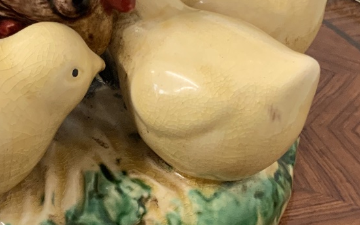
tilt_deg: -32.3
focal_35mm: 67
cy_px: 96
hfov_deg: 30.5
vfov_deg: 19.4
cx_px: 135
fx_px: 657
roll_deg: +1.3
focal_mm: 3
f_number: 1.8
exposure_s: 1/60
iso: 125
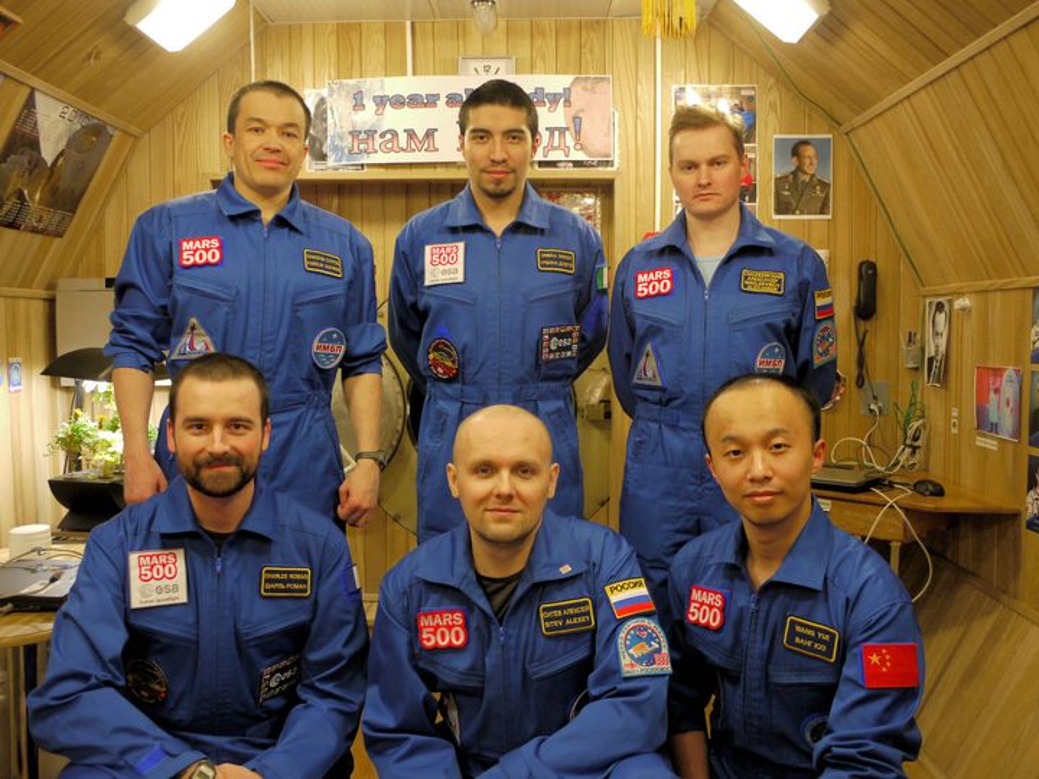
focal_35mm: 34
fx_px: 1021
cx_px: 520
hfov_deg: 54.0
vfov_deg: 41.8
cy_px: 390
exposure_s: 1/25
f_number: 3.8
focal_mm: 17
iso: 400
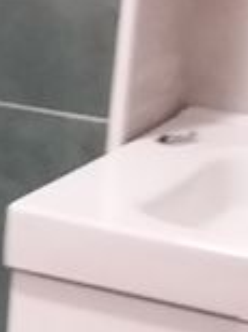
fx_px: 1743
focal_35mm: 182
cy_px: 136
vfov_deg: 10.9
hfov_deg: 7.3
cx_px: -477
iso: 200
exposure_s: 1/17
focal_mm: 2.91
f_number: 1.9
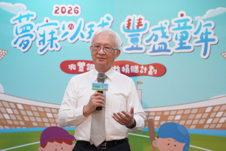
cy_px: 76
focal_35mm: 100
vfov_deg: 13.7
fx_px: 628
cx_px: 113
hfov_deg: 20.4
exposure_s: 1/400
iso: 1000
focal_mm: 67
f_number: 2.8
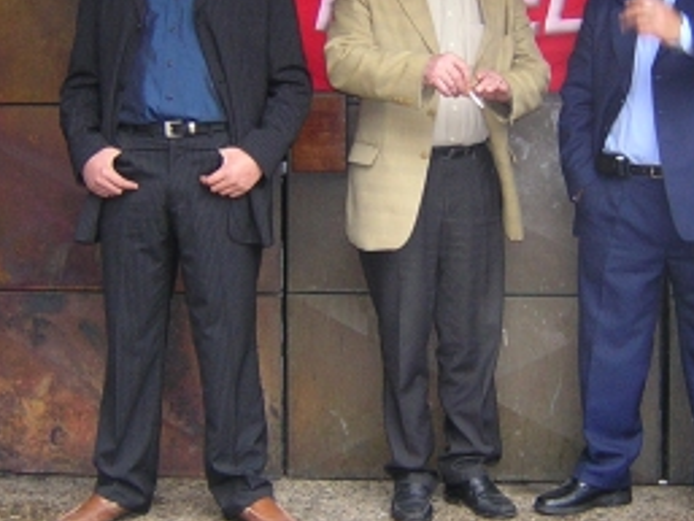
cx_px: 454
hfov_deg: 27.6
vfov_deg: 20.9
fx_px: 1404
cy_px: 166
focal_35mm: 70
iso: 318
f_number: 2.6
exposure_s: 1/60.1
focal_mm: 4.7
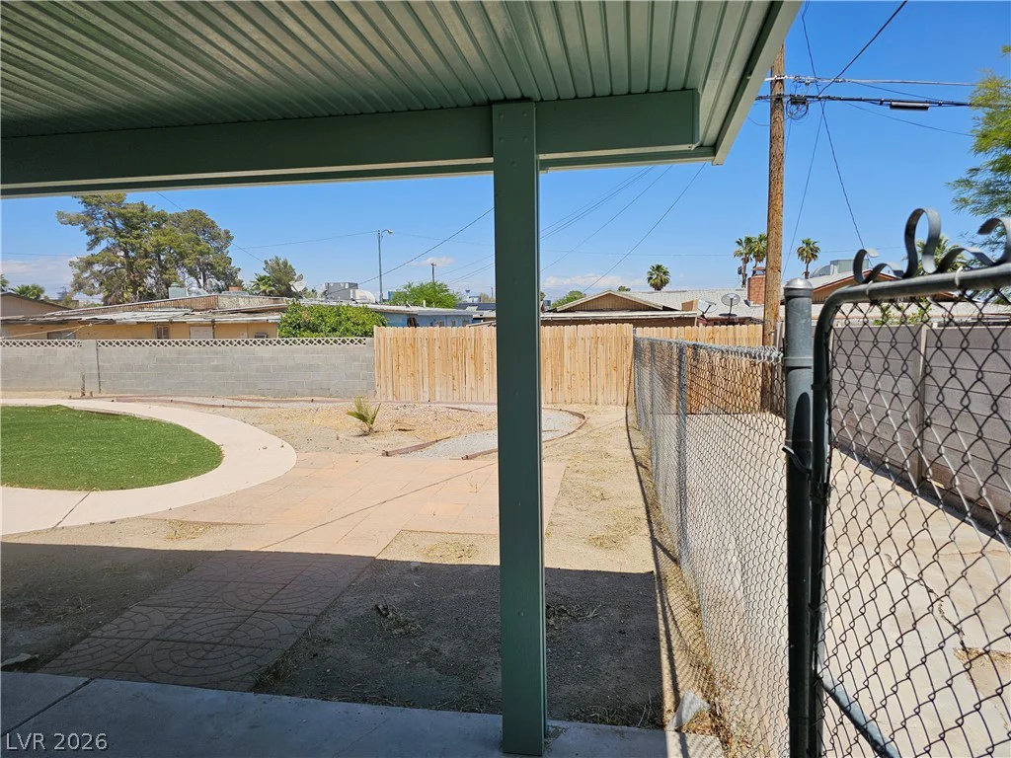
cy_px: 379
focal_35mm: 23
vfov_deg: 58.9
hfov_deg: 73.9
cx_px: 506
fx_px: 672
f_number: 1.7
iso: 10
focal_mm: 6.3
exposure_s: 1/1167
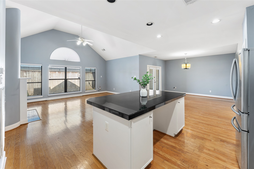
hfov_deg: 104.3
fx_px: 99
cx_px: 127
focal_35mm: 14
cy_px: 84
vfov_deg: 81.2
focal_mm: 14
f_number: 8
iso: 100
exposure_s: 1/1.25
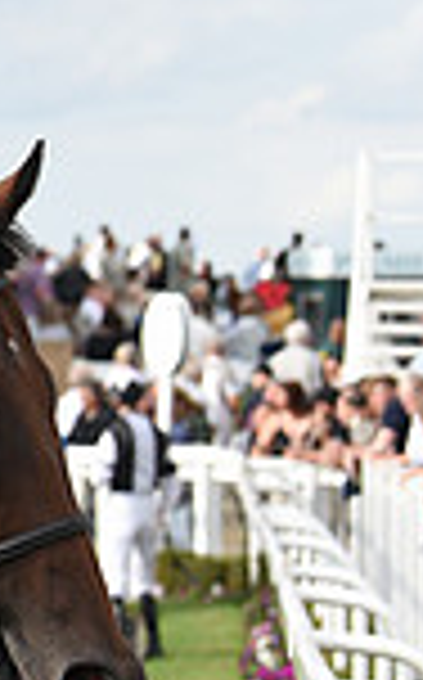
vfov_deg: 6.5
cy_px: 358
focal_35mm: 322
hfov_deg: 3.9
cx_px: -855
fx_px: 5956
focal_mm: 82
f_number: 5
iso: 640
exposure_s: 1/2000
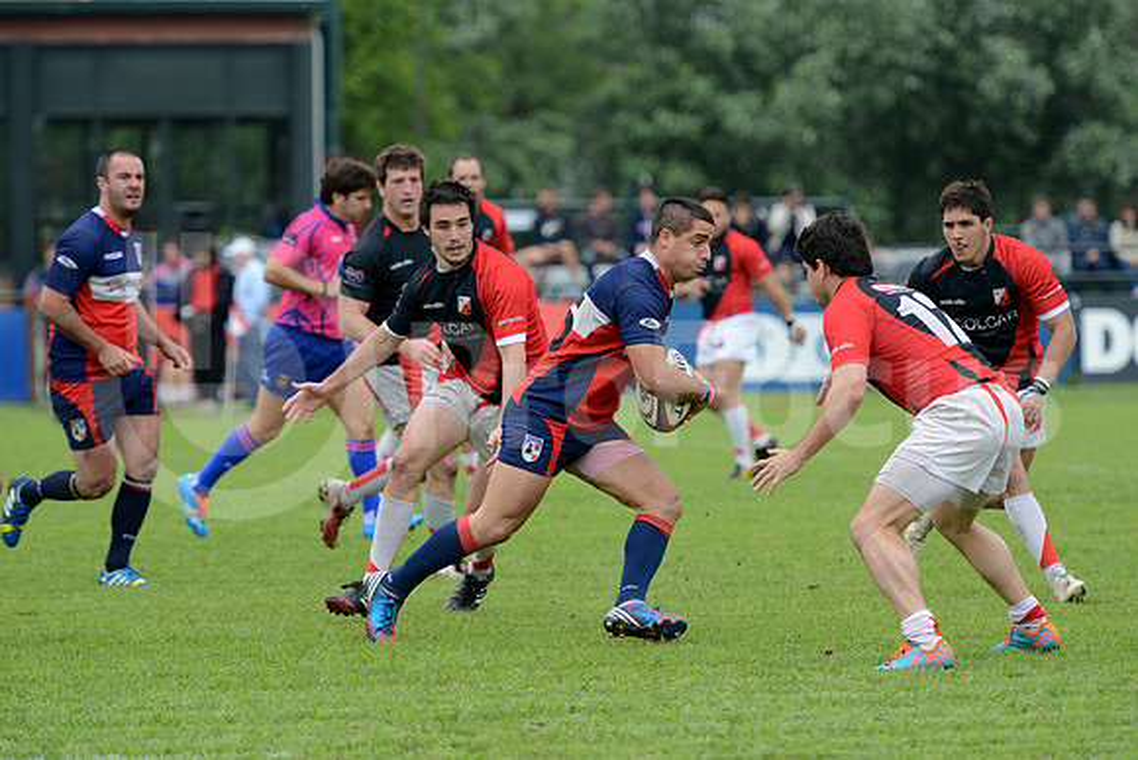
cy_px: 380
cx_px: 569
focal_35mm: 230
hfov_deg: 8.9
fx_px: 7272
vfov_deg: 6.0
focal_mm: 230
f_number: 4
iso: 400
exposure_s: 1/800
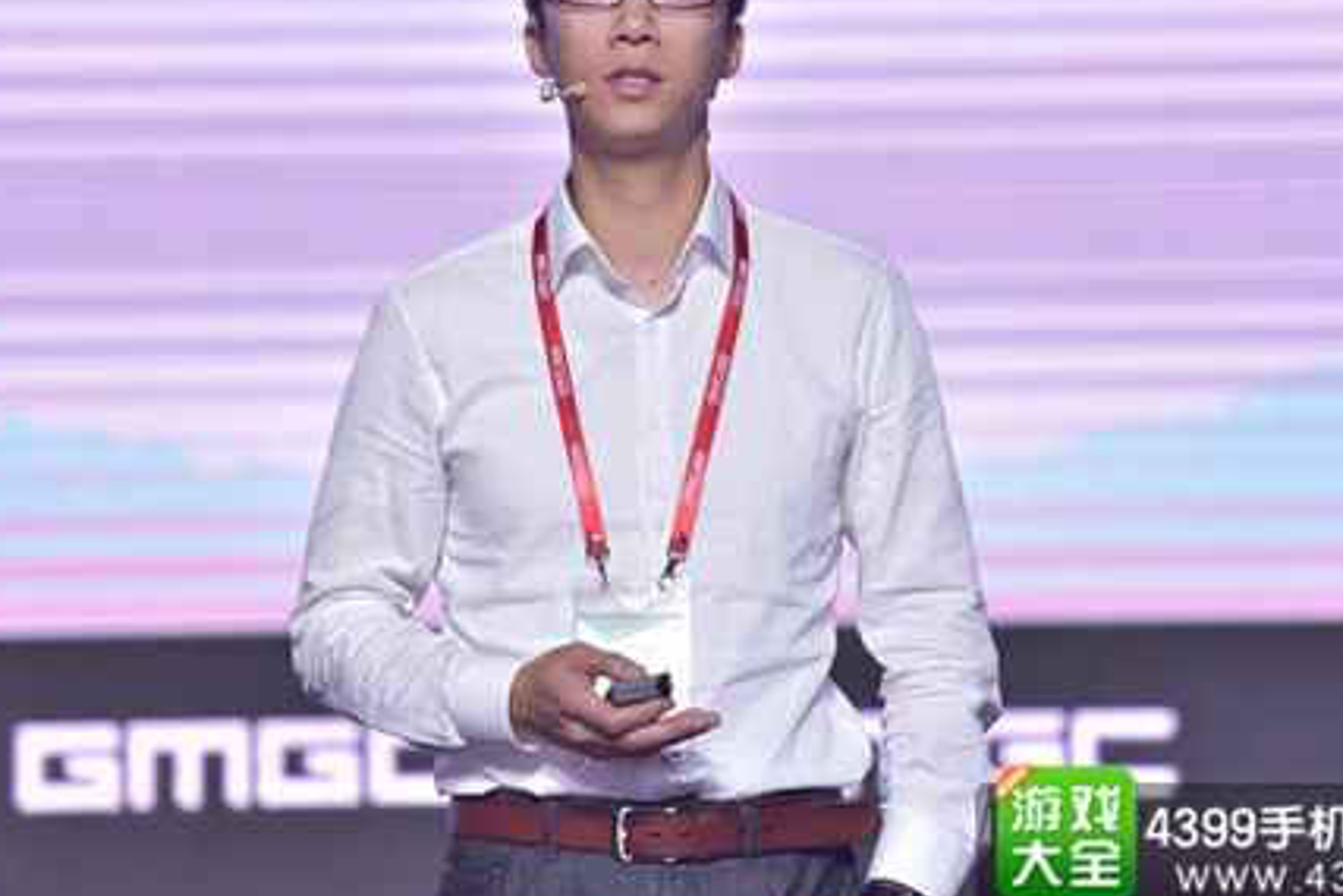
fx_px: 8657
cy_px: 354
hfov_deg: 8.9
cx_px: 670
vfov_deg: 5.9
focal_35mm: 232
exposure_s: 1/640
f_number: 2.8
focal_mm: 180
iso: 2000
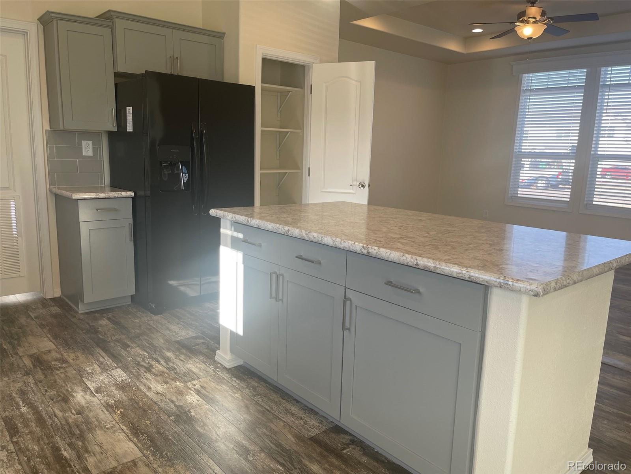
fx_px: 474
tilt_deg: -9.4
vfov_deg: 53.1
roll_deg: -2.1
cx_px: 316
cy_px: 237
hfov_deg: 67.3
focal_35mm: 26
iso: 32
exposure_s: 1/139
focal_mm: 5.1
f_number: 1.6
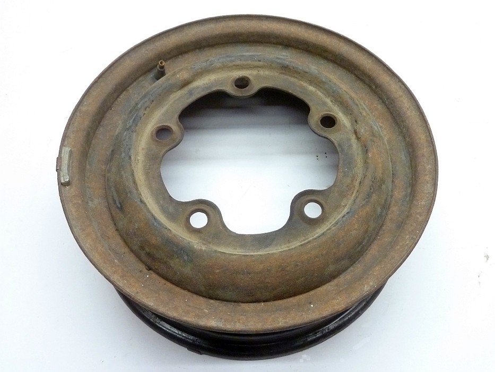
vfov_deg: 48.2
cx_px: 248
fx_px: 415
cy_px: 186
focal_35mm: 29
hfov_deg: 61.7
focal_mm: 4.7
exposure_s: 1/25
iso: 400
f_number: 3.4
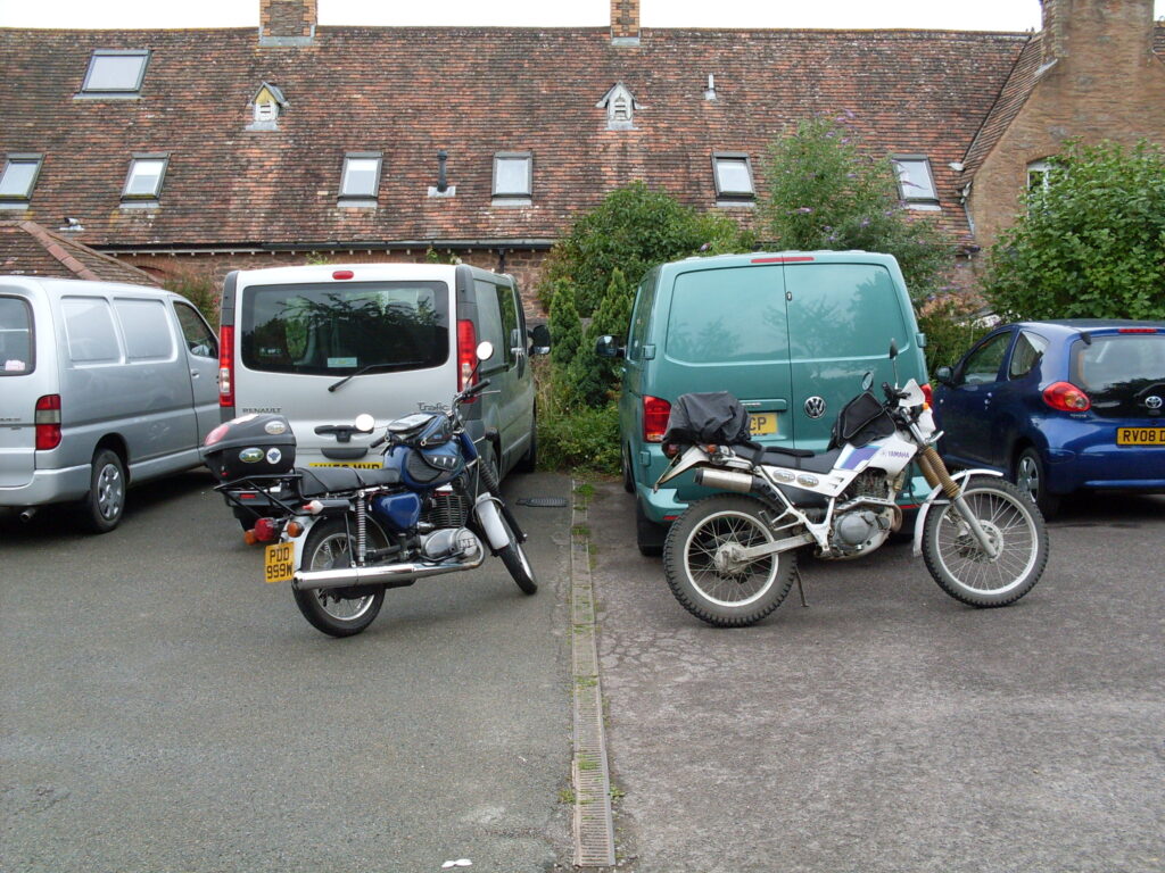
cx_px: 582
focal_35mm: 38
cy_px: 436
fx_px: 1279
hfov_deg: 49.0
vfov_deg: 37.7
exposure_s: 1/250
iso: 80
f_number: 2.8
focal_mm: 6.3
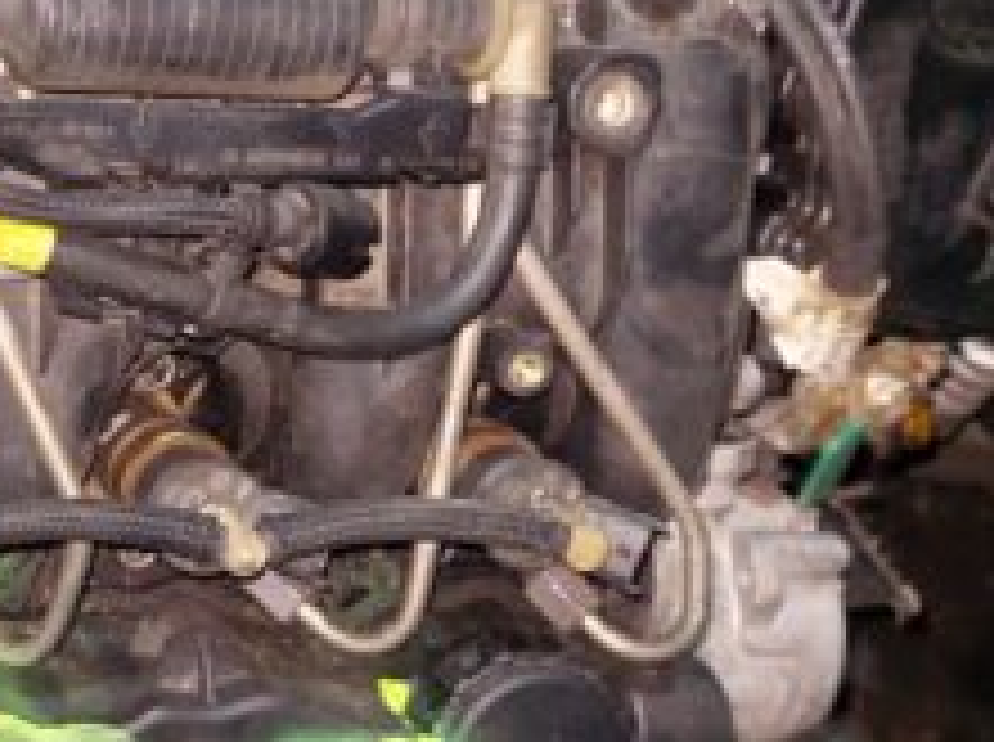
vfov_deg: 21.5
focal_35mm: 68
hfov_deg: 26.5
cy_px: 319
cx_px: -81
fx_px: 1949
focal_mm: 5.23
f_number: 1.8
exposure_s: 1/50
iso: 320
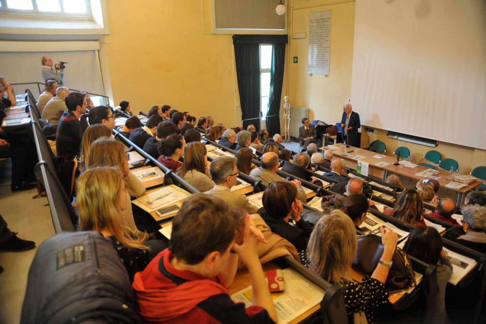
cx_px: 243
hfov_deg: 73.7
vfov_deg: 53.1
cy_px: 162
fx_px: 324
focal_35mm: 24
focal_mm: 24
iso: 2500
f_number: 3.5
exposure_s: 1/50
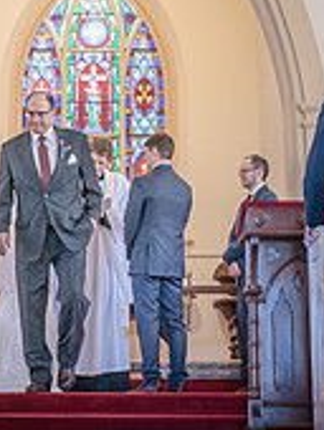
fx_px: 1481
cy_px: -51
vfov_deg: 16.0
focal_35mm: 119
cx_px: 81
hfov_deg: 12.4
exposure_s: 1/100
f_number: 2.8
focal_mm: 35
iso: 2000
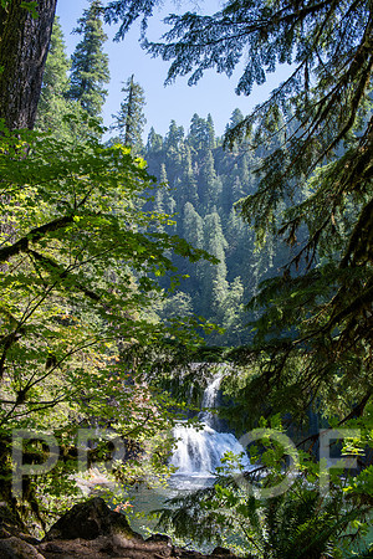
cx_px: 186
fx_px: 544
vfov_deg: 54.4
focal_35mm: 35
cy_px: 280
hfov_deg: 37.9
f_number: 5.6
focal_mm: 23.5
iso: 1250
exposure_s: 1/1600
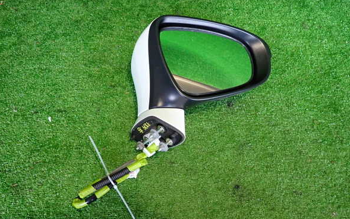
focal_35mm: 27
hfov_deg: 68.4
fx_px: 258
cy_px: 117
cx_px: 176
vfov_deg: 46.0
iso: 500
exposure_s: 1/30
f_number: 2
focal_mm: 4.5
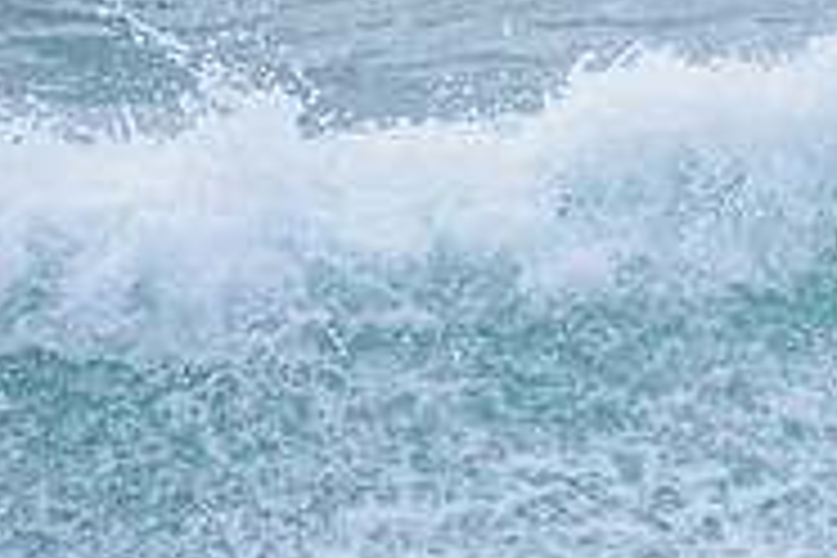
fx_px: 44311
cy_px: 188
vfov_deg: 0.7
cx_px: 1595
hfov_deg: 1.1
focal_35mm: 1906
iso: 1600
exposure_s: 1/2000
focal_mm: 500
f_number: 5.6
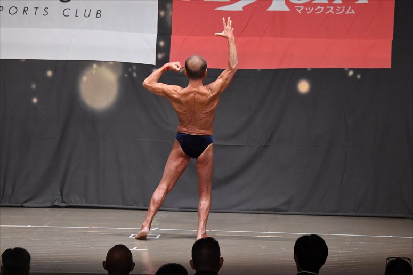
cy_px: 138
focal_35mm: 187
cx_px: 206
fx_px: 2144
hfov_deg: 11.0
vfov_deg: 7.3
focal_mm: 125
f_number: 5.6
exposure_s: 1/400
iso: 6400
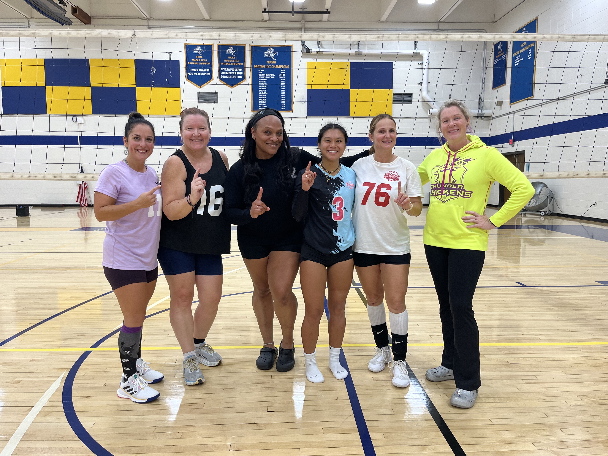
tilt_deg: -5.5
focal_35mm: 26
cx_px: 304
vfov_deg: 53.1
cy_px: 228
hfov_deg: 67.3
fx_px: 457
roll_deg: -0.3
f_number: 1.6
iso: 100
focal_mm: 5.1
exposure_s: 1/120
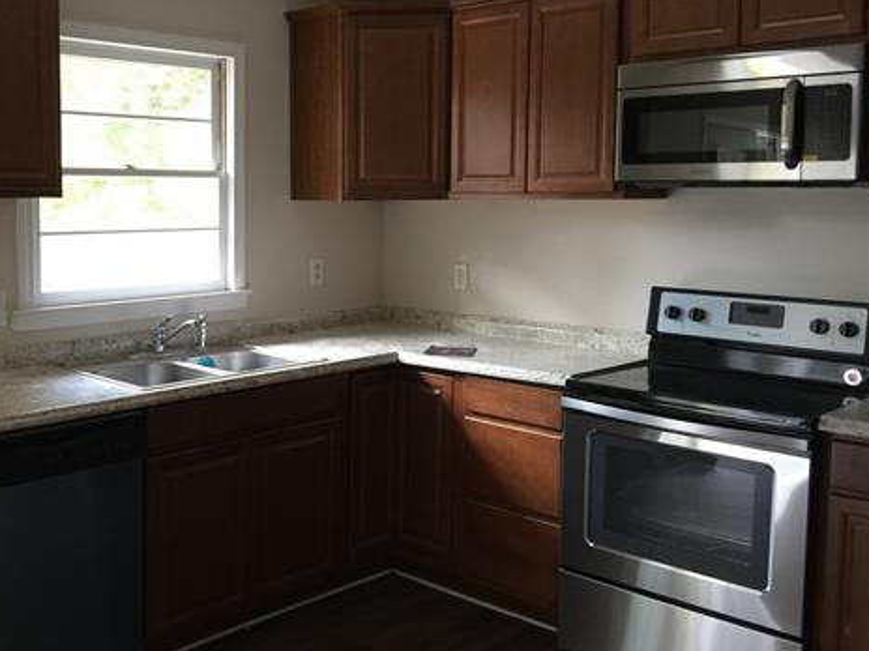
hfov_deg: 46.0
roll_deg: -0.4
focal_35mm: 40
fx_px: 1004
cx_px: 283
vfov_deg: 35.8
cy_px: 264
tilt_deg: -5.2
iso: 50
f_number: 2.2
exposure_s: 1/15
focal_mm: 4.15
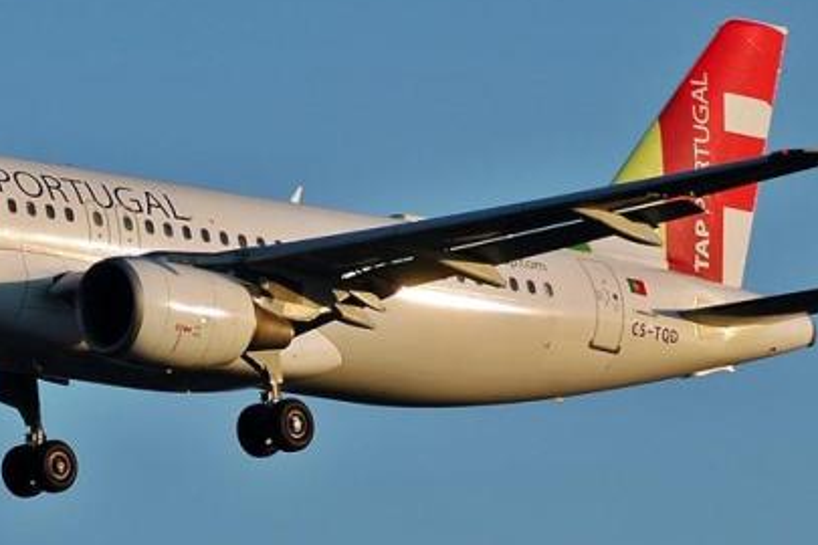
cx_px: 240
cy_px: 347
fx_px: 9770
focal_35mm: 430
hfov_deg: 4.8
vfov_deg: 3.2
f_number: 6.3
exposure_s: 1/640
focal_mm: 145
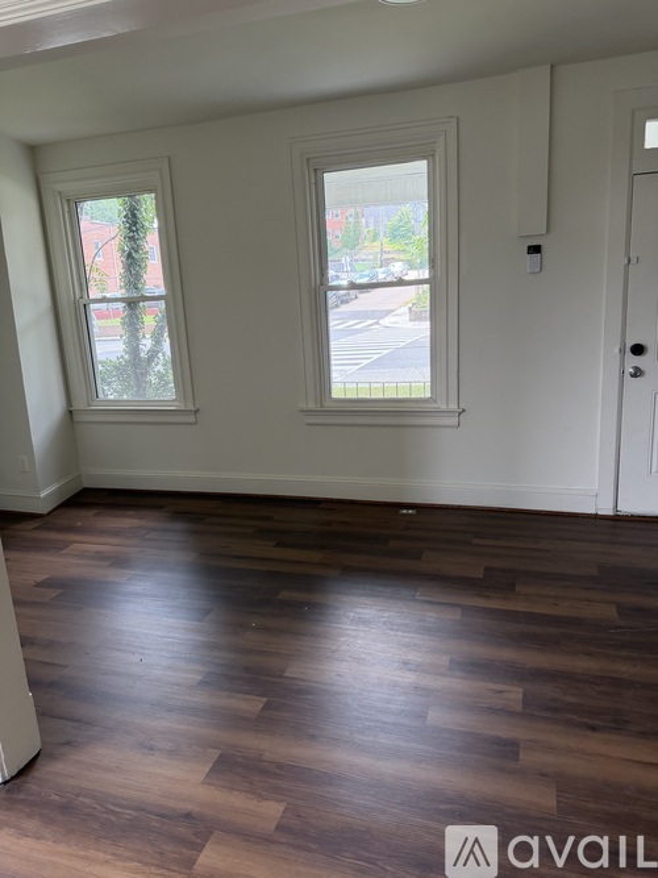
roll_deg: +3.1
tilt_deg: -12.6
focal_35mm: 24
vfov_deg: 71.6
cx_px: 329
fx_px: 608
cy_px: 439
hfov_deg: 56.8
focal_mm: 6.76
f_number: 1.78
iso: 200
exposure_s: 1/202
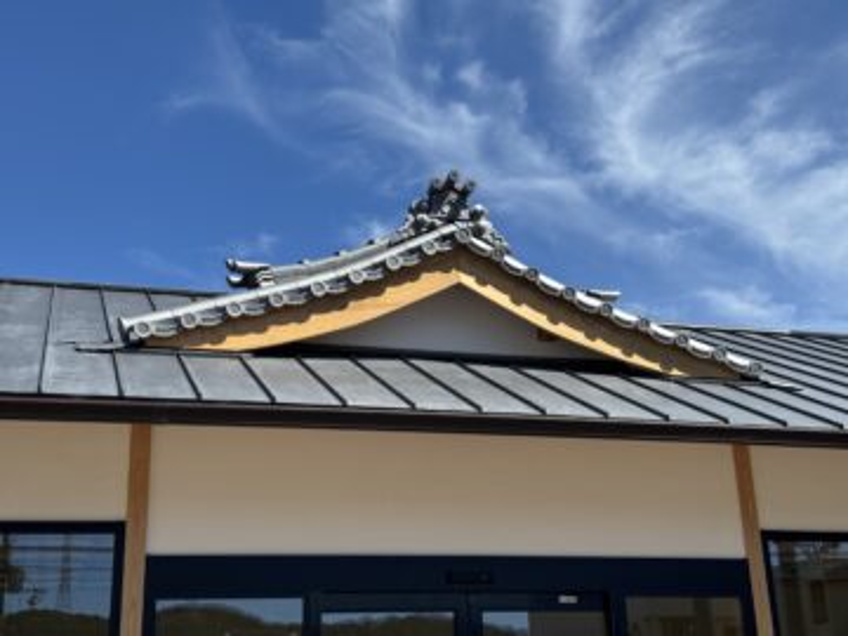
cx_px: 424
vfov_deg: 30.3
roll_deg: +2.3
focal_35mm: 48
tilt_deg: +18.8
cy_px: 318
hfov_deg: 39.7
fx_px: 1176
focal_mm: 6.76
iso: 64
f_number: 1.78
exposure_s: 1/4608
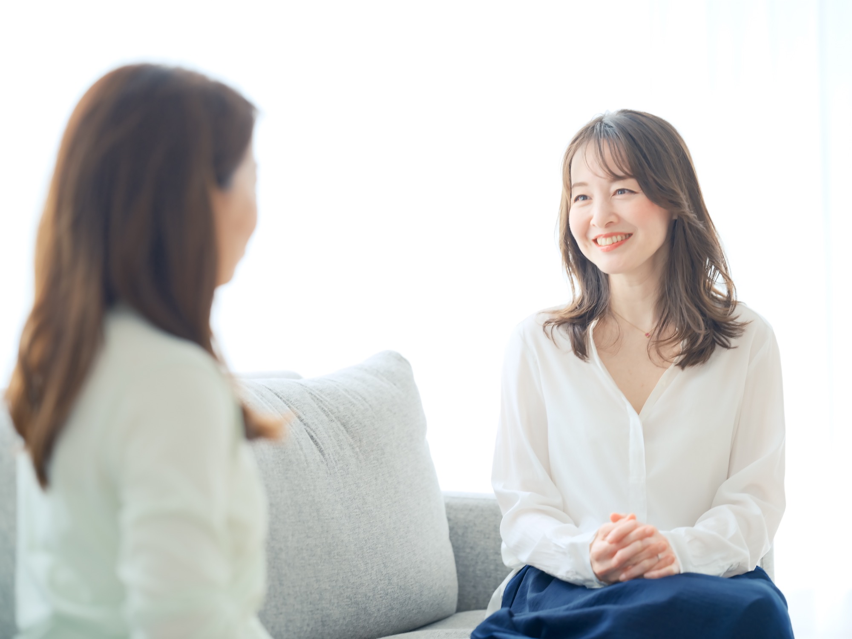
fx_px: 2141
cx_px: 426
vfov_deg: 17.0
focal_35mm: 87
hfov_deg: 22.5
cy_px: 320
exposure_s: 1/200
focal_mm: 110
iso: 1250
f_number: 2.8
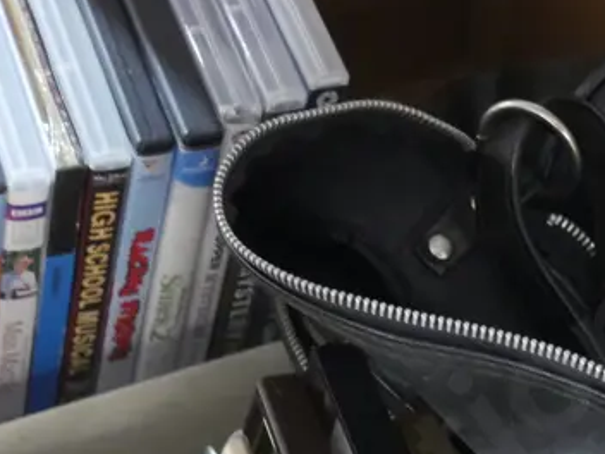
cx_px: 344
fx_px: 2237
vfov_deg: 11.4
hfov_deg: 15.4
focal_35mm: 128
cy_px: 544
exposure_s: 1/20
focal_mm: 22
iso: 3200
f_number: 4.7
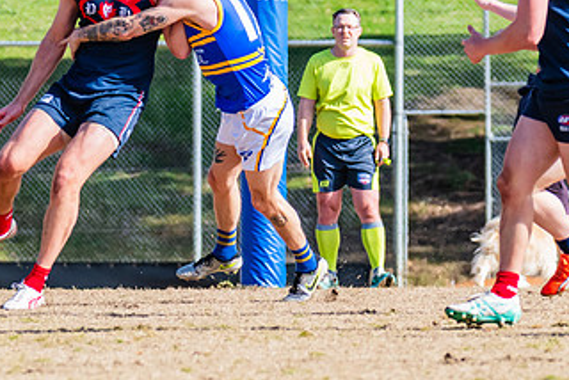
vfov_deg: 2.0
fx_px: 10726
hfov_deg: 3.0
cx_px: 128
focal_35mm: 678
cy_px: 79
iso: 640
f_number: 7.1
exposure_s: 1/1600
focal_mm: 220
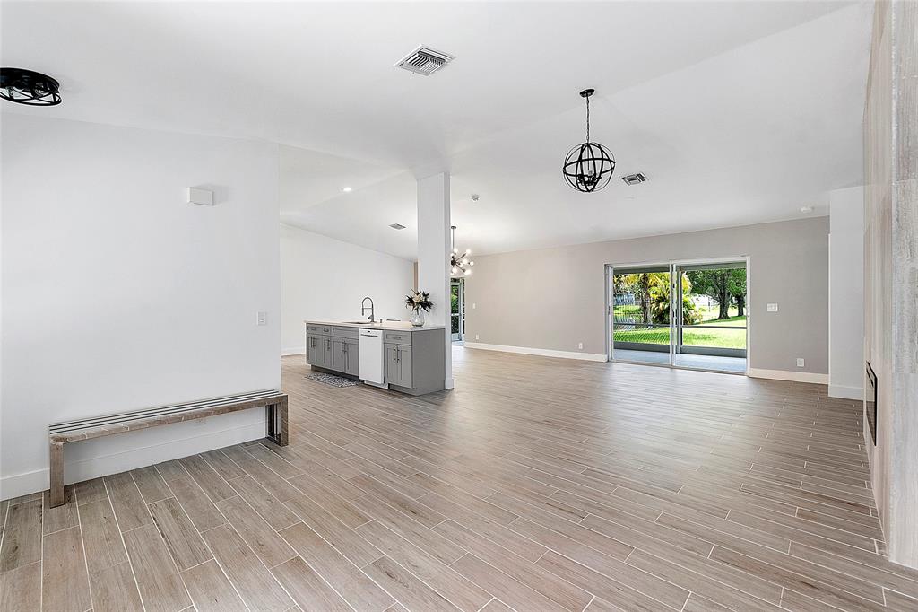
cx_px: 459
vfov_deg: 77.3
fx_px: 382
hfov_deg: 100.4
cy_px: 306
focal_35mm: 15
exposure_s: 1/15
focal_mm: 10
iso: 250
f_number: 9
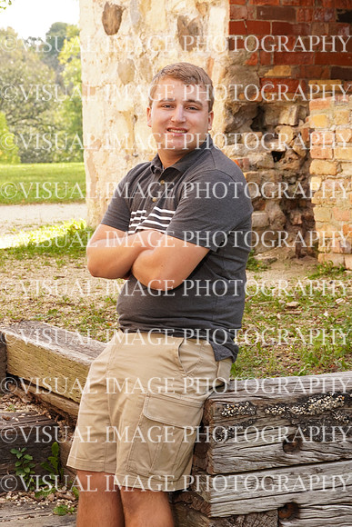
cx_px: 176
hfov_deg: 14.3
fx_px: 1407
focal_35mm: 96
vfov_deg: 21.2
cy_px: 264
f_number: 8
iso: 400
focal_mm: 64
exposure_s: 1/100
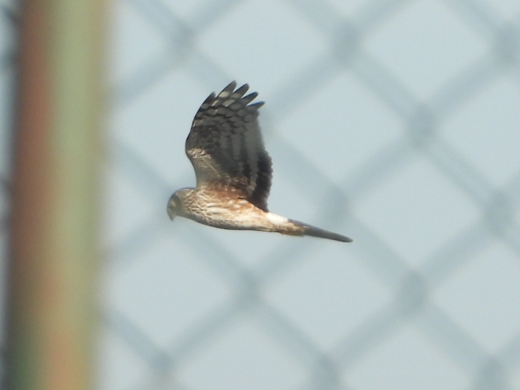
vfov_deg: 2.8
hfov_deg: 3.7
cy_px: 195
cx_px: 260
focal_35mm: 533
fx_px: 8007
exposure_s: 1/640
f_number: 5
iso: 100
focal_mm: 95.8
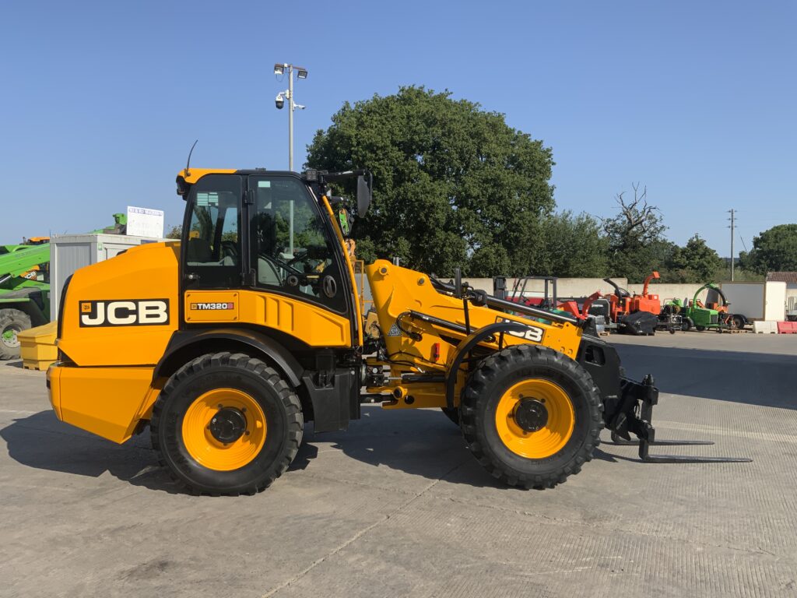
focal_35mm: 29
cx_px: 398
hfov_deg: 61.7
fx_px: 668
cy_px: 299
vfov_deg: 48.2
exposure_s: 1/1730
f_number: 1.8
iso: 16
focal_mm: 3
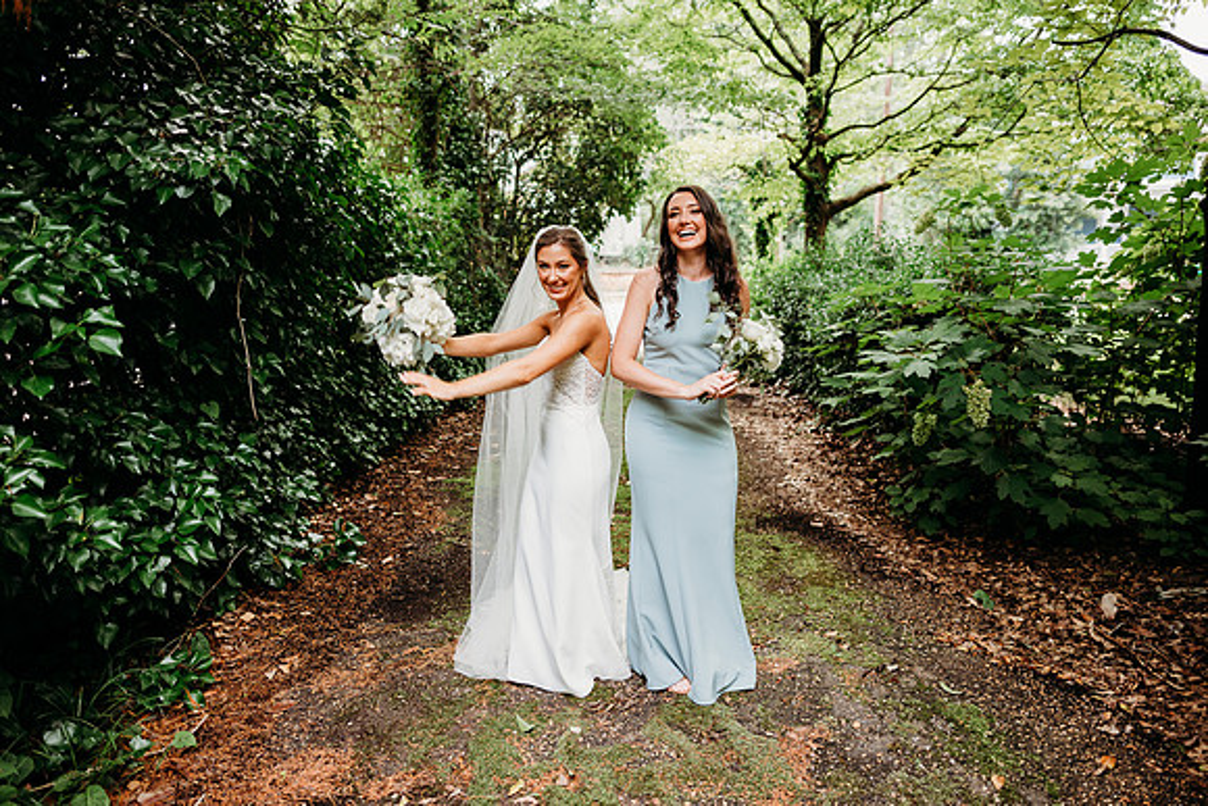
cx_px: 604
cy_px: 403
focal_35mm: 24
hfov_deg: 73.7
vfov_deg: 53.2
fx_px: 805
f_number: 2.5
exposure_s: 1/160
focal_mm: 24
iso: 160
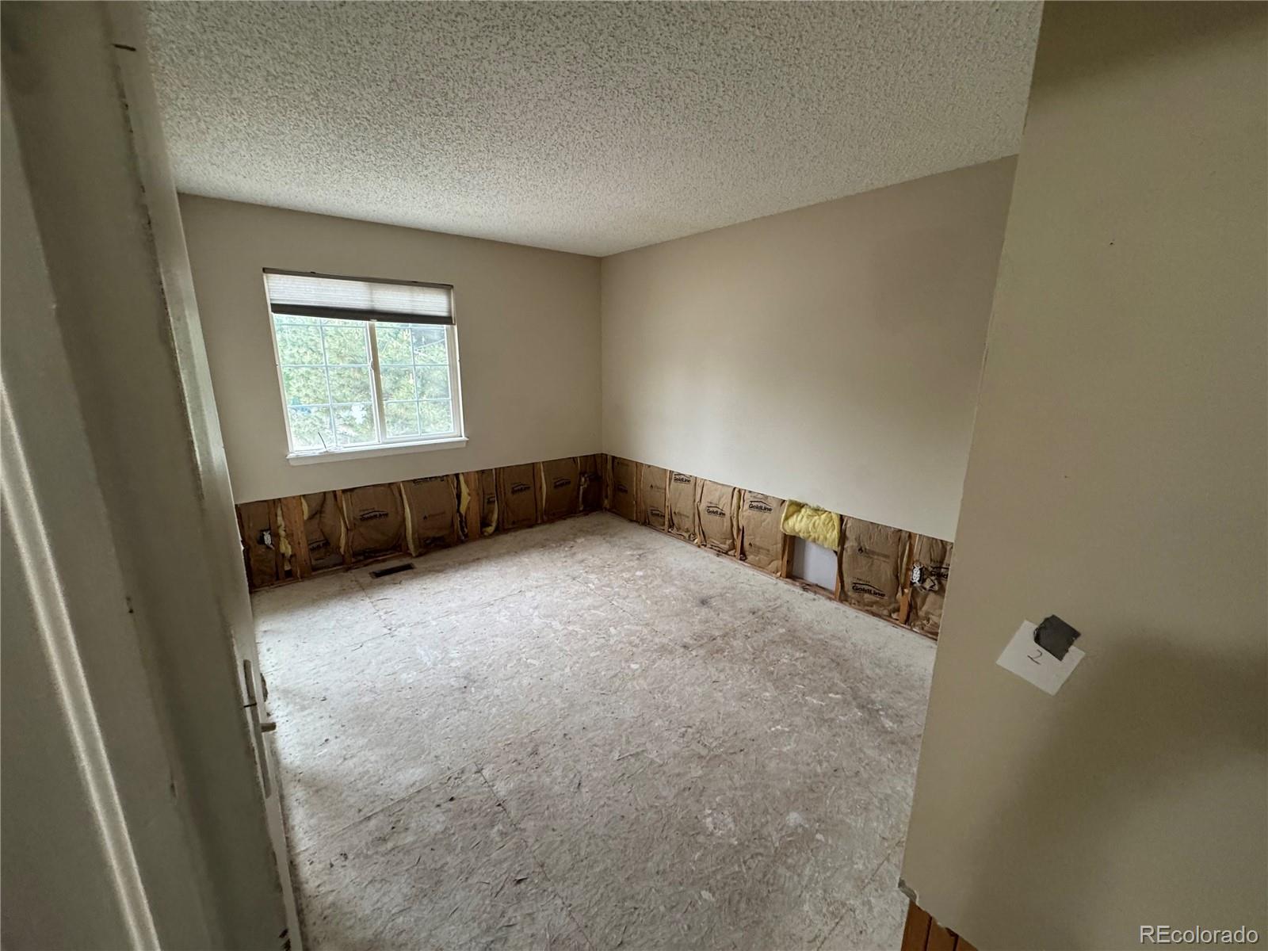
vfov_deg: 85.7
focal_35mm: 14
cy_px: 476
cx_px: 634
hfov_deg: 102.1
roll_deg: +1.5
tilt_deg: -14.5
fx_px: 513
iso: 320
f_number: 2.2
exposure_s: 1/60
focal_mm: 2.22
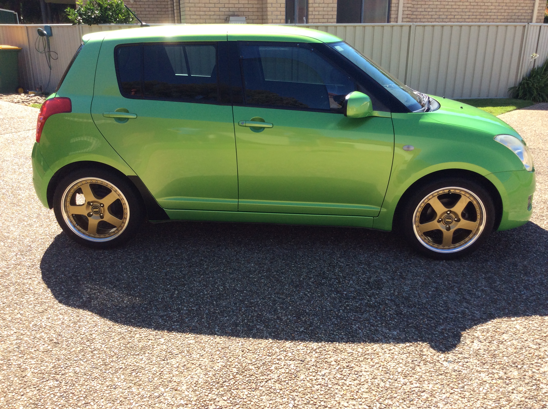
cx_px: 274
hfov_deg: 56.9
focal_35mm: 32
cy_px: 204
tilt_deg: -21.4
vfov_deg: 44.1
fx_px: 506
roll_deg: +3.2
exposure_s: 1/715
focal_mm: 3.3
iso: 32
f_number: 2.4
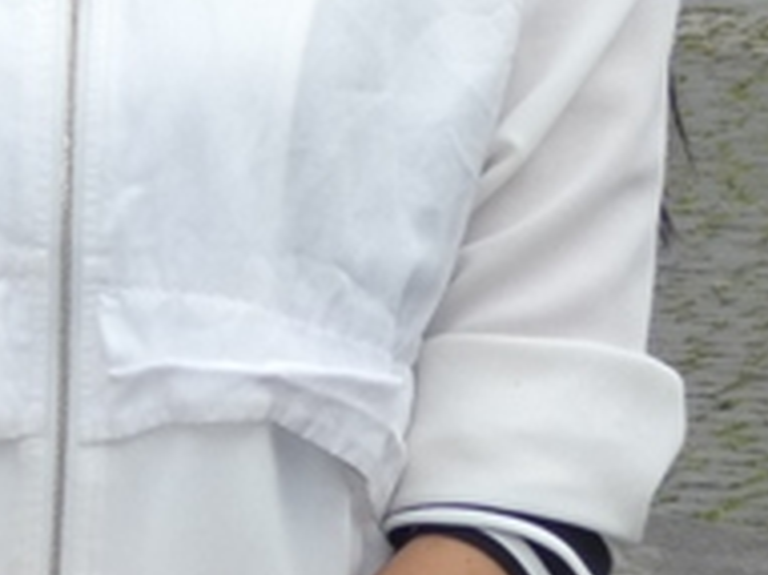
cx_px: -806
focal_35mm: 414
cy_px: -591
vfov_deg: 3.6
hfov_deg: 4.7
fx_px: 9179
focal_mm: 13.3
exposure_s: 1/400
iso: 80
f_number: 4.4
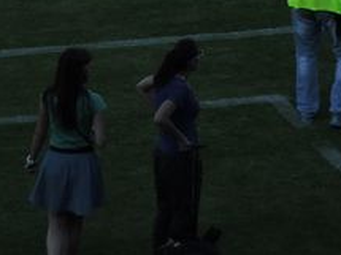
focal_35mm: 429
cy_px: -322
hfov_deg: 4.6
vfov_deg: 3.4
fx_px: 4224
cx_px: -16
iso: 100
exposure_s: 1/800
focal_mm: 16.1
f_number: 4.1
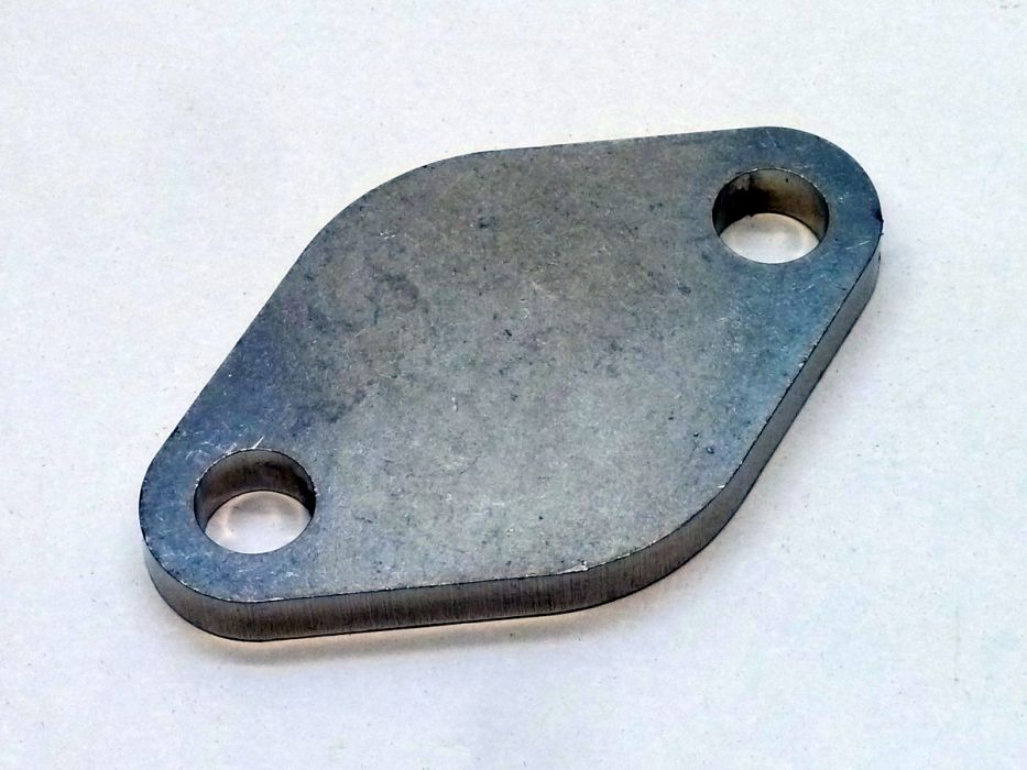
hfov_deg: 32.7
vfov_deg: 24.8
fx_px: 1751
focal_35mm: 59
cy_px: 385
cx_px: 514
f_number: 3.9
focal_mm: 9.7
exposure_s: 1/30
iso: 400
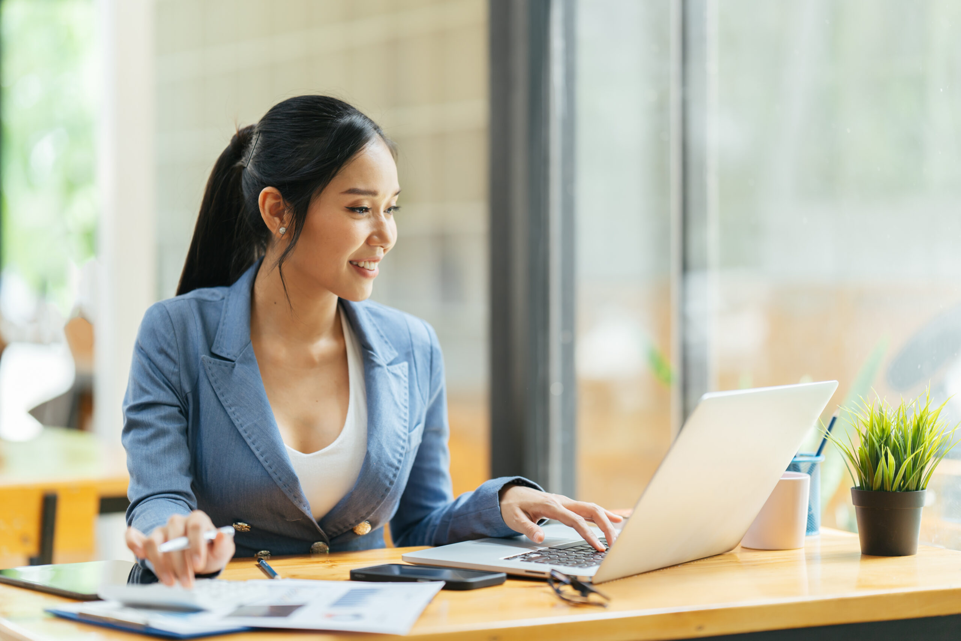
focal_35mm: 85
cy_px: 320
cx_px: 480
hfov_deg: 23.9
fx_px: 2269
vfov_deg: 16.1
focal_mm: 85
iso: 100
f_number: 1.4
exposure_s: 1/320
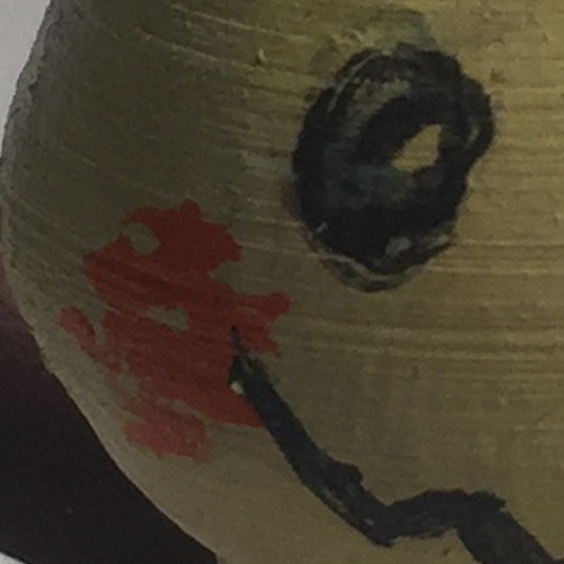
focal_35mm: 256
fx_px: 4719
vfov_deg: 6.8
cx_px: 526
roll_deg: +1.3
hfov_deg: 6.8
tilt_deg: -19.7
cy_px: 133
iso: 40
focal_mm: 4.15
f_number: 2.2
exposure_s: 1/60
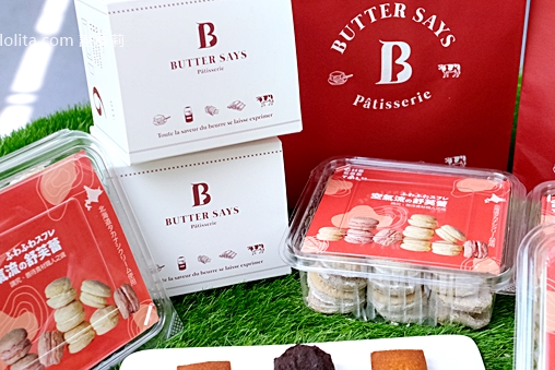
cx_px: 378
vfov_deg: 21.9
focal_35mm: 62
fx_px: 956
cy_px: 212
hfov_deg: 32.1
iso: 2500
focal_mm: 23
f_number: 3.6
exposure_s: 1/3800
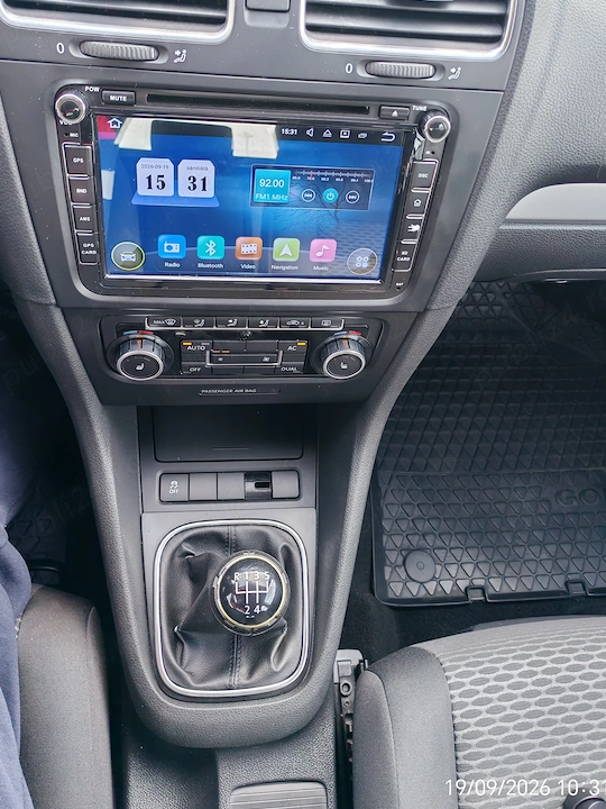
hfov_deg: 46.8
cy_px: 372
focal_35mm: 30
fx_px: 700
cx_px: 307
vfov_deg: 59.9
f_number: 1.95
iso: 64
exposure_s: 1/100
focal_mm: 5.52
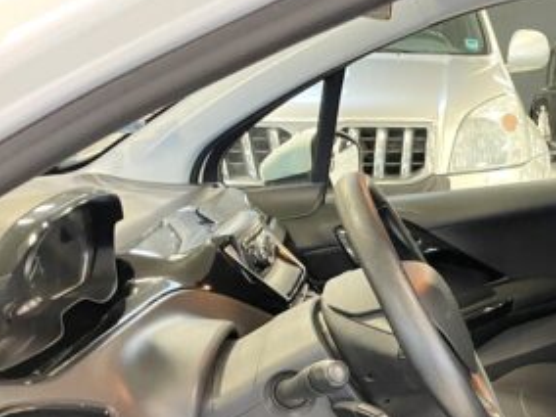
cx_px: 554
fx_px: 883
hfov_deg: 32.2
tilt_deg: -22.5
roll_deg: +0.4
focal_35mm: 55
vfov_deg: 25.1
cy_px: 431
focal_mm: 4.2
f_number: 1.6
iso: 640
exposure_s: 1/40
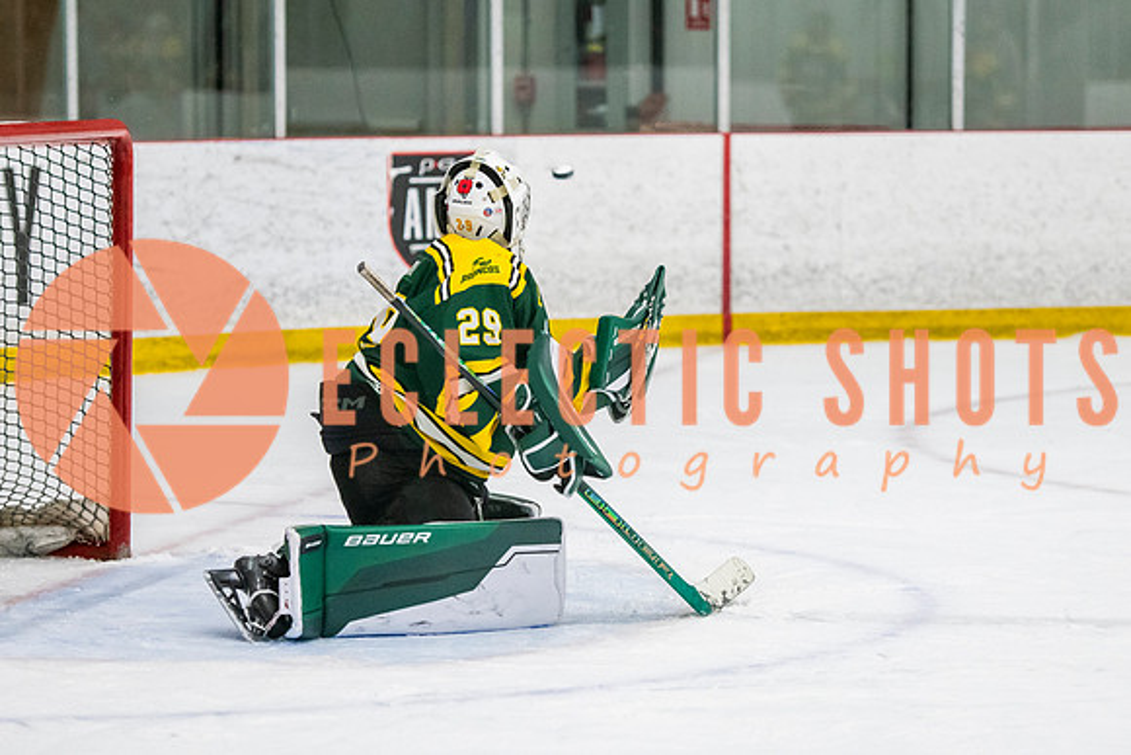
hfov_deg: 12.4
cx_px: 569
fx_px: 5188
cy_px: 363
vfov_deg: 8.3
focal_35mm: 165
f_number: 3.2
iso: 2500
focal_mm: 105
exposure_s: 1/640
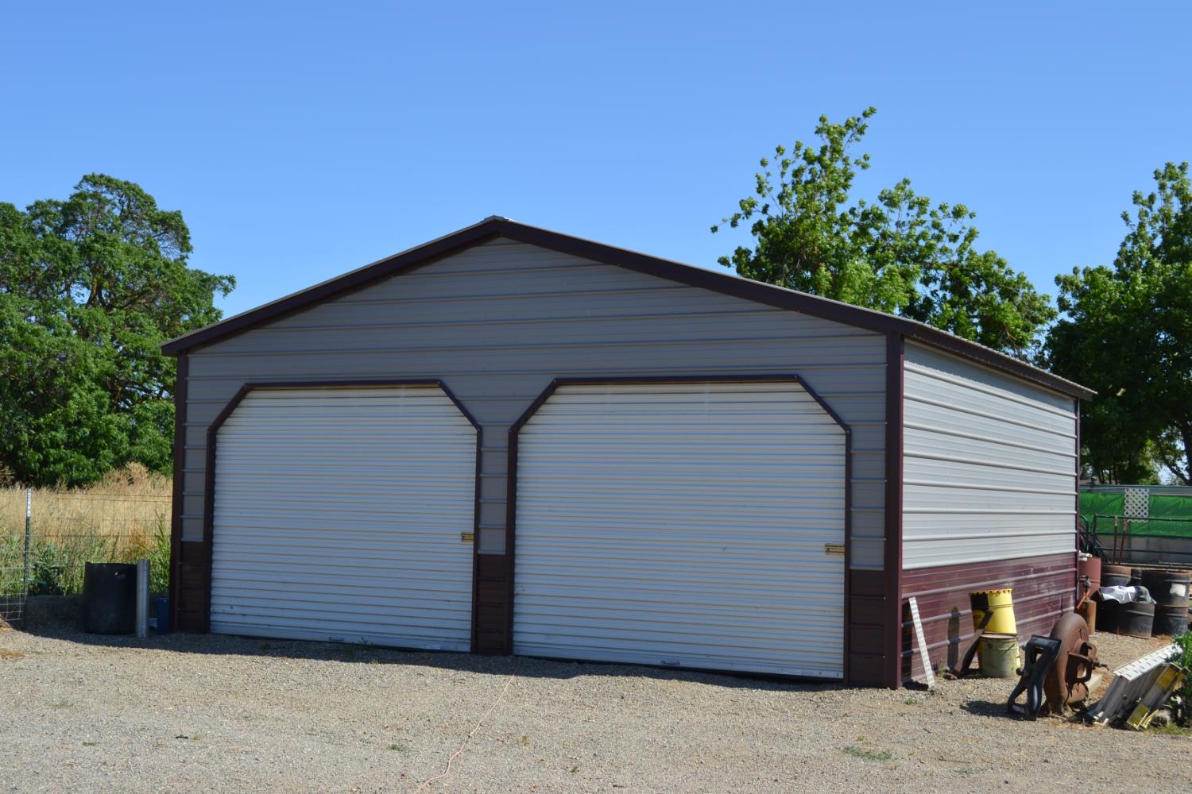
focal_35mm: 48
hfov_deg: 41.1
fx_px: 1589
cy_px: 397
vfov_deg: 28.1
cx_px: 596
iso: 100
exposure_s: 1/250
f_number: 8
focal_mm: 32
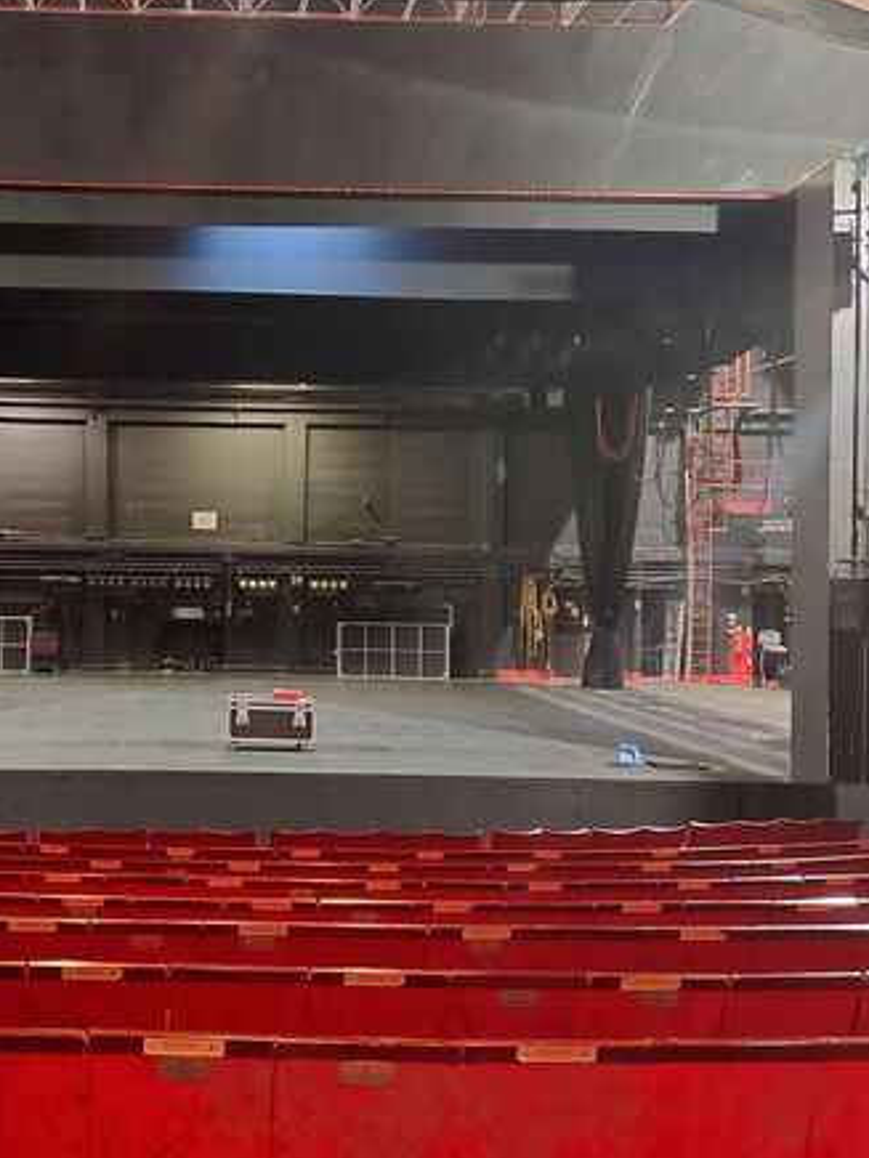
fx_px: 1105
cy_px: 566
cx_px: 178
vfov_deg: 55.3
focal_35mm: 33
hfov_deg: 41.2
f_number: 1.8
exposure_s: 1/25
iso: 1600
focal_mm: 5.23
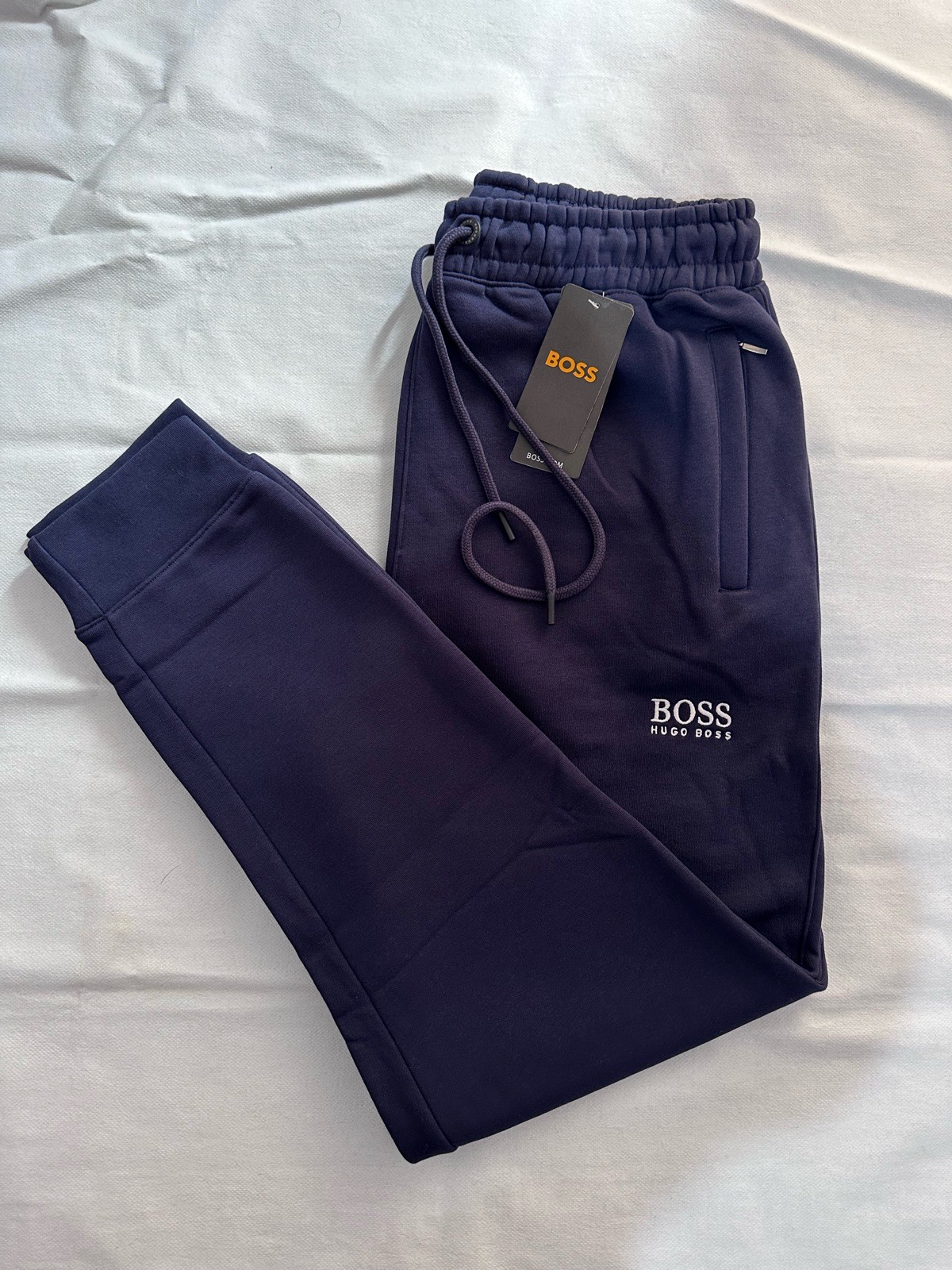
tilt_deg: -84.2
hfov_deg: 56.8
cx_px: 476
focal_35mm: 24
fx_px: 880
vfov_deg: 71.6
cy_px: 635
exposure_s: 1/50
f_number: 1.78
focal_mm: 6.86
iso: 160
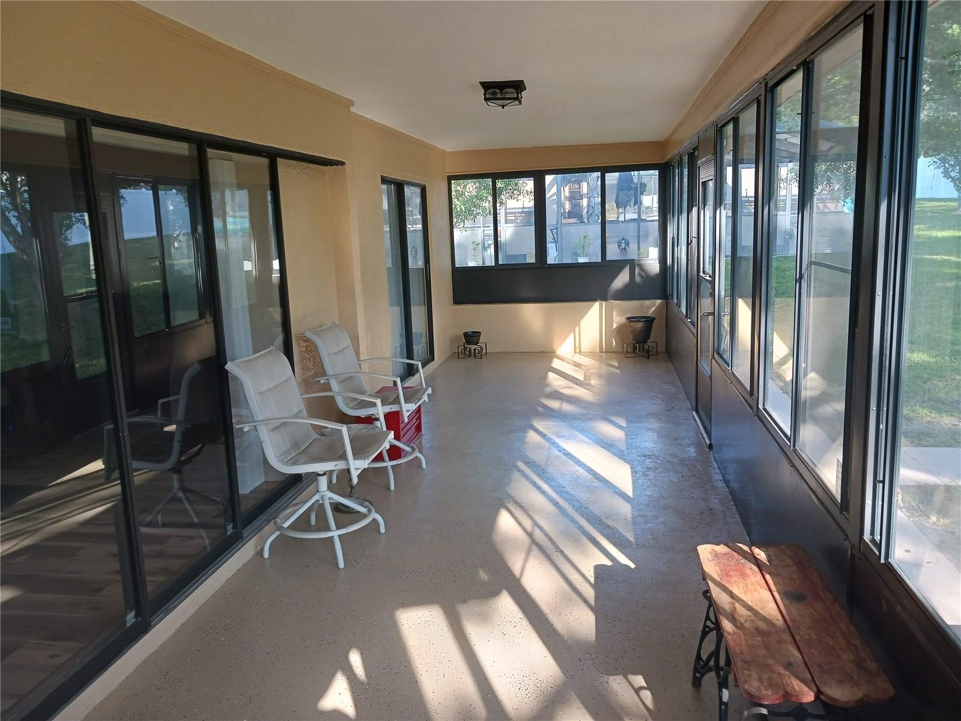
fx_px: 750
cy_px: 360
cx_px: 480
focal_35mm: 27
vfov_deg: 51.4
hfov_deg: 65.3
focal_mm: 4
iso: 64
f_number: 1.8
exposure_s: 1/60
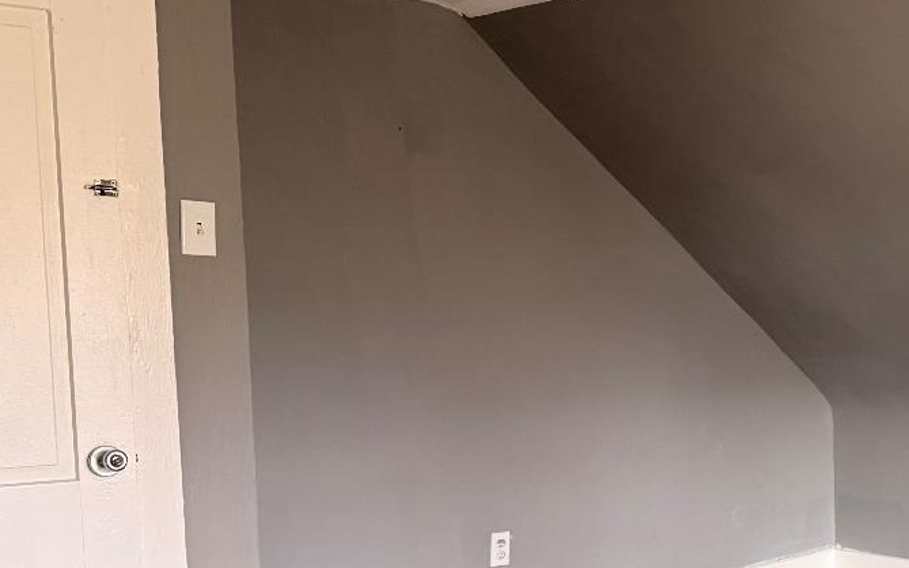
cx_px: 947
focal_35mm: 57
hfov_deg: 32.3
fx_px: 1412
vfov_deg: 22.5
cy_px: 442
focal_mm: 6.76
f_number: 1.78
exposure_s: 1/60
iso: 200
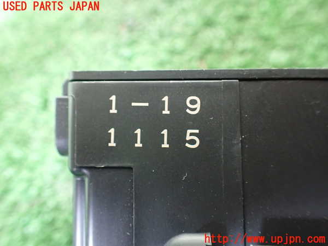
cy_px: 123
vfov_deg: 46.8
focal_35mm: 30
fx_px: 284
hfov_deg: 60.0
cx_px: 164
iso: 1000
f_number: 2.3
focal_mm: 5.4
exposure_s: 1/30
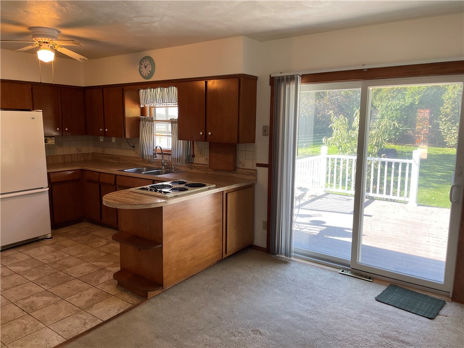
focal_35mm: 26
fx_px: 349
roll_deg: -0.5
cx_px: 232
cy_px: 174
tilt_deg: -8.0
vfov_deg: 53.1
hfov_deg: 67.3
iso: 125
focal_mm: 4.2
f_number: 1.6
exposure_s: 1/120
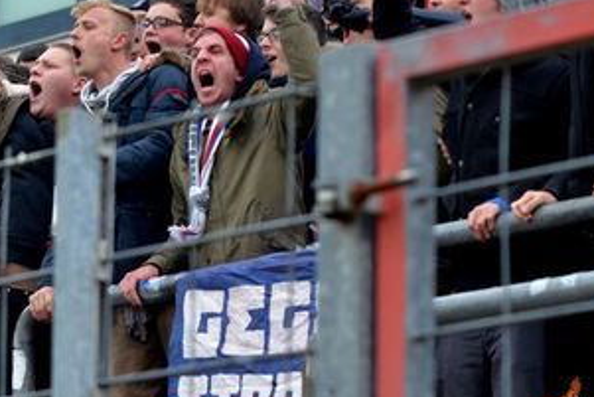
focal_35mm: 244
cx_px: 205
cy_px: 213
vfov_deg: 5.6
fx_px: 4028
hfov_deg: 8.4
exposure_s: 1/500
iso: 1400
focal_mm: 86
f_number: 2.8
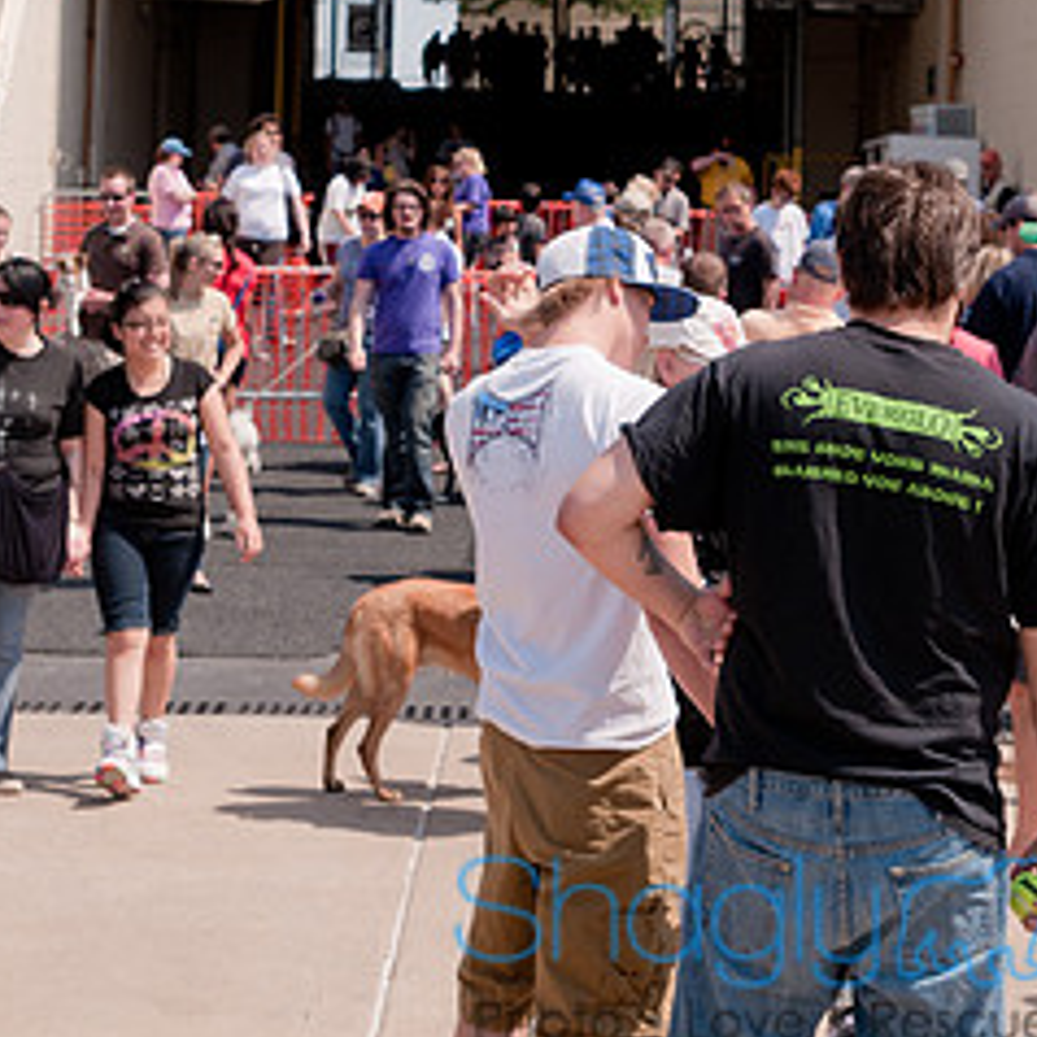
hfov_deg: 17.2
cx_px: 490
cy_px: 148
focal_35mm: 101
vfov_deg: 17.0
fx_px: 3423
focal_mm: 42
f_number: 5.6
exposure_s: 1/640
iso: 200
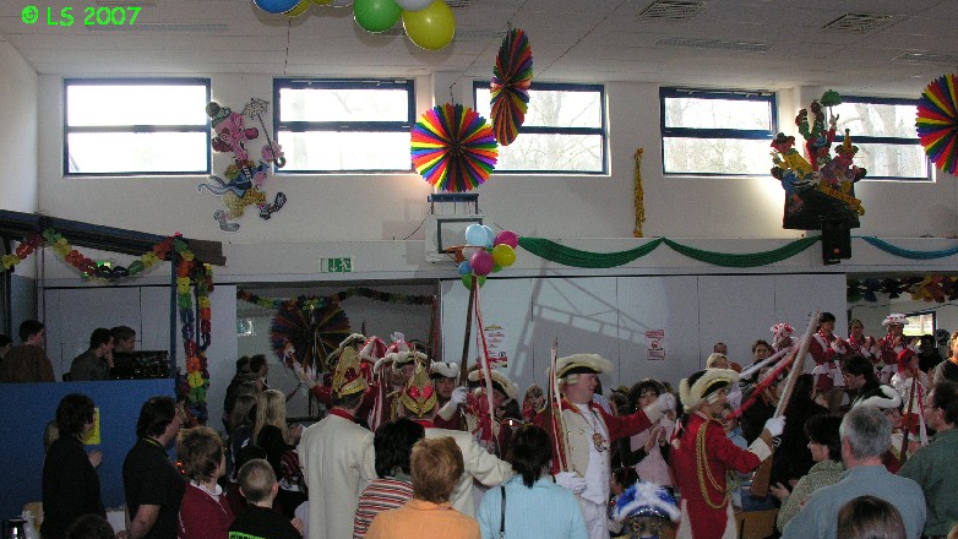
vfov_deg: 30.3
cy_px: 343
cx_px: 486
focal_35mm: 39
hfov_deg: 51.6
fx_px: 991
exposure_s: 1/53.6
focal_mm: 8.9
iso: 200
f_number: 4
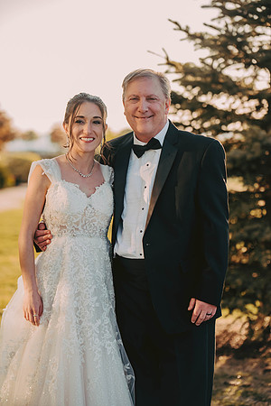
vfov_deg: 17.6
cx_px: 136
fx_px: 1310
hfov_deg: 11.8
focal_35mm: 116
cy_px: 203
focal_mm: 116
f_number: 2.8
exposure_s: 1/2500
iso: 800
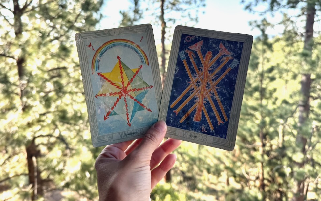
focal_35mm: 26
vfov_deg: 47.5
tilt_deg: -7.4
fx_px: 228
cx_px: 162
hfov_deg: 70.4
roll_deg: +0.9
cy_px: 84
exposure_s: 1/747
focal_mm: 6.76
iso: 80
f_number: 1.78
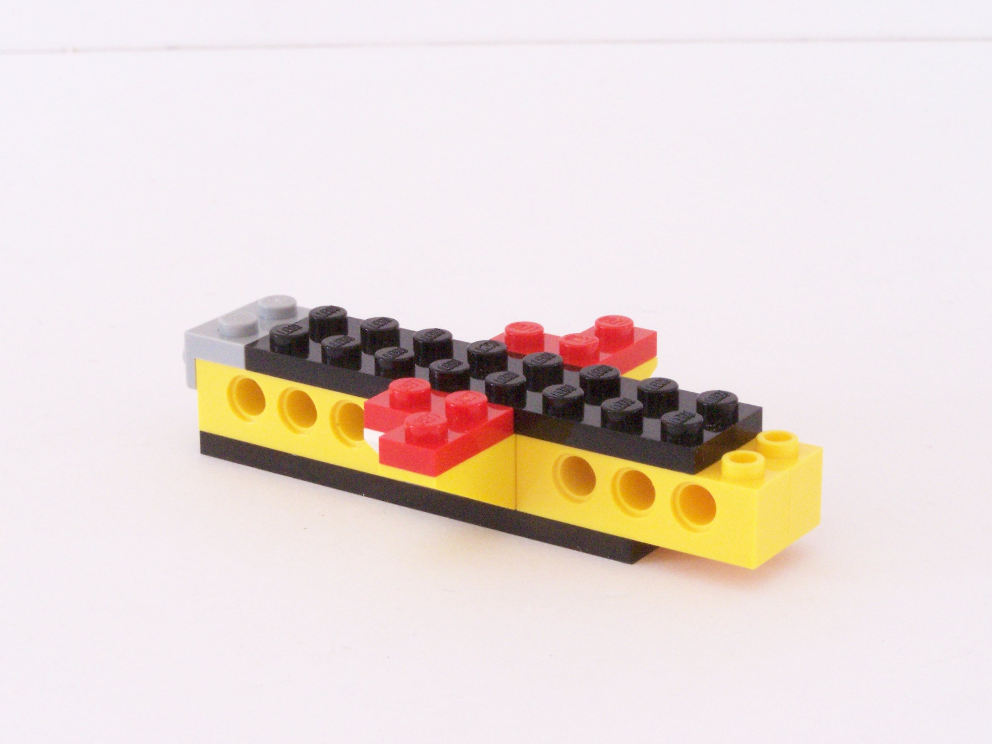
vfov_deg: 14.1
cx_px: 496
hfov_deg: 18.7
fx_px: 3009
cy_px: 372
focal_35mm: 105
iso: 400
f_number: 8
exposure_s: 1/6
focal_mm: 17.5
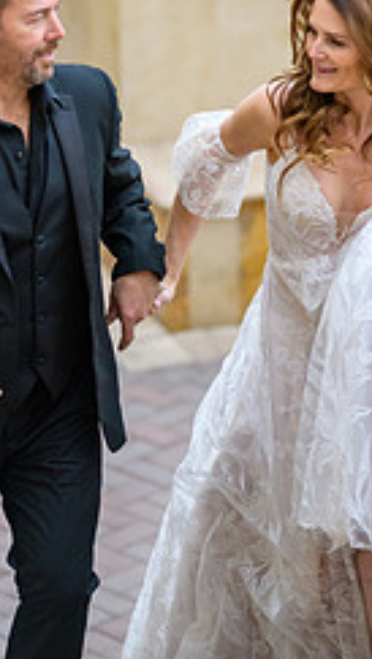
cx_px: 234
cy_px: 136
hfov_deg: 4.0
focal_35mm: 301
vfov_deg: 7.2
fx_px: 5269
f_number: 2.8
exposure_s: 1/2000
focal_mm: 155
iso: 400
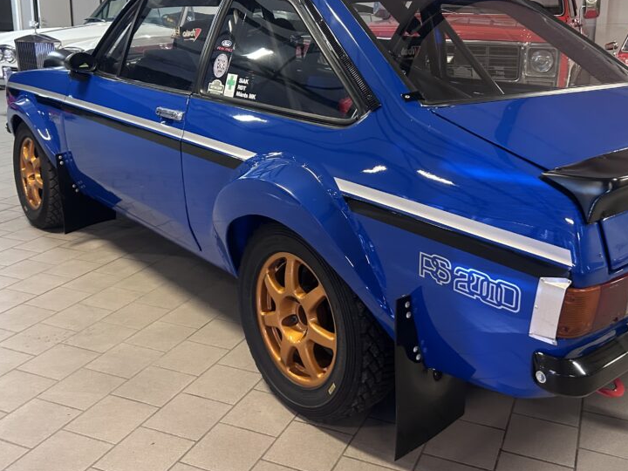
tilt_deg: -10.9
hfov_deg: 50.1
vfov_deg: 38.2
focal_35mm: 37
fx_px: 671
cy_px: 154
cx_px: 345
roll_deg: -1.1
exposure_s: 1/50
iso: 320
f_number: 1.5
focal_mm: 5.7
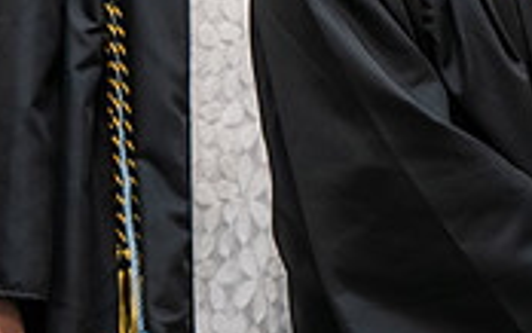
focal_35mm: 509
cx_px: 547
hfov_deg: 4.1
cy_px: -133
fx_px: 7385
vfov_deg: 2.6
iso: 2500
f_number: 3.2
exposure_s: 1/200
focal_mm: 150
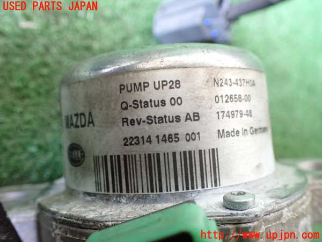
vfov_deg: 46.8
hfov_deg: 60.0
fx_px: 279
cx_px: 161
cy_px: 121
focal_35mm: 30
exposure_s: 1/80
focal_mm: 5.4
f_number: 2.3
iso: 800
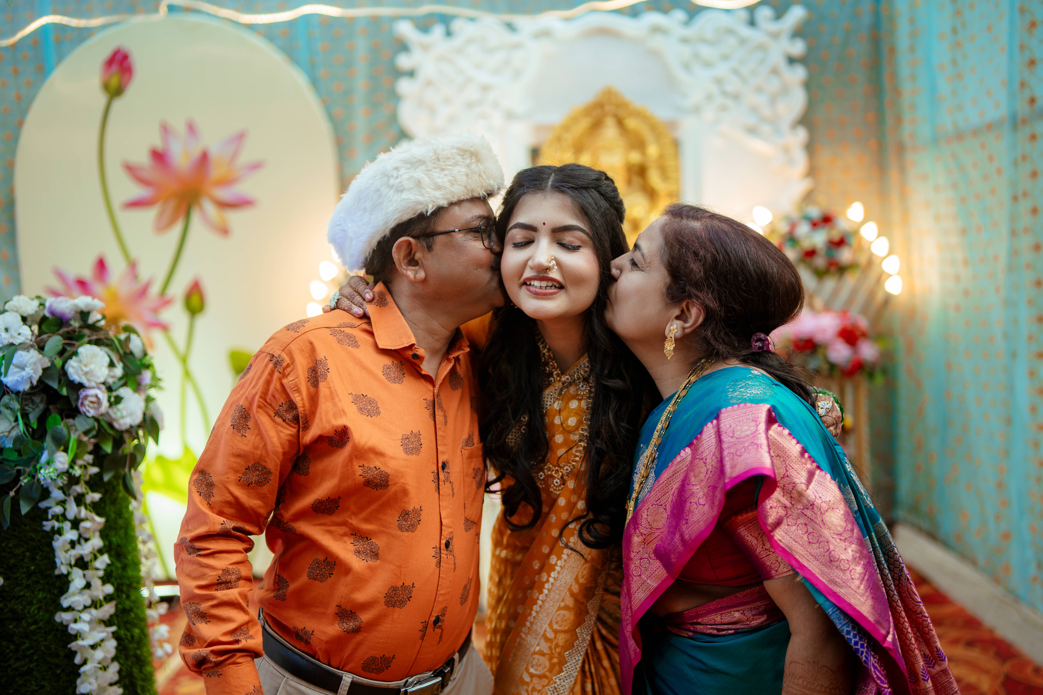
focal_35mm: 35
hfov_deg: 54.4
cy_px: 348
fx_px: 1014
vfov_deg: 37.9
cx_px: 522
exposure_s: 1/400
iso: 200
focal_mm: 35
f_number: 1.4
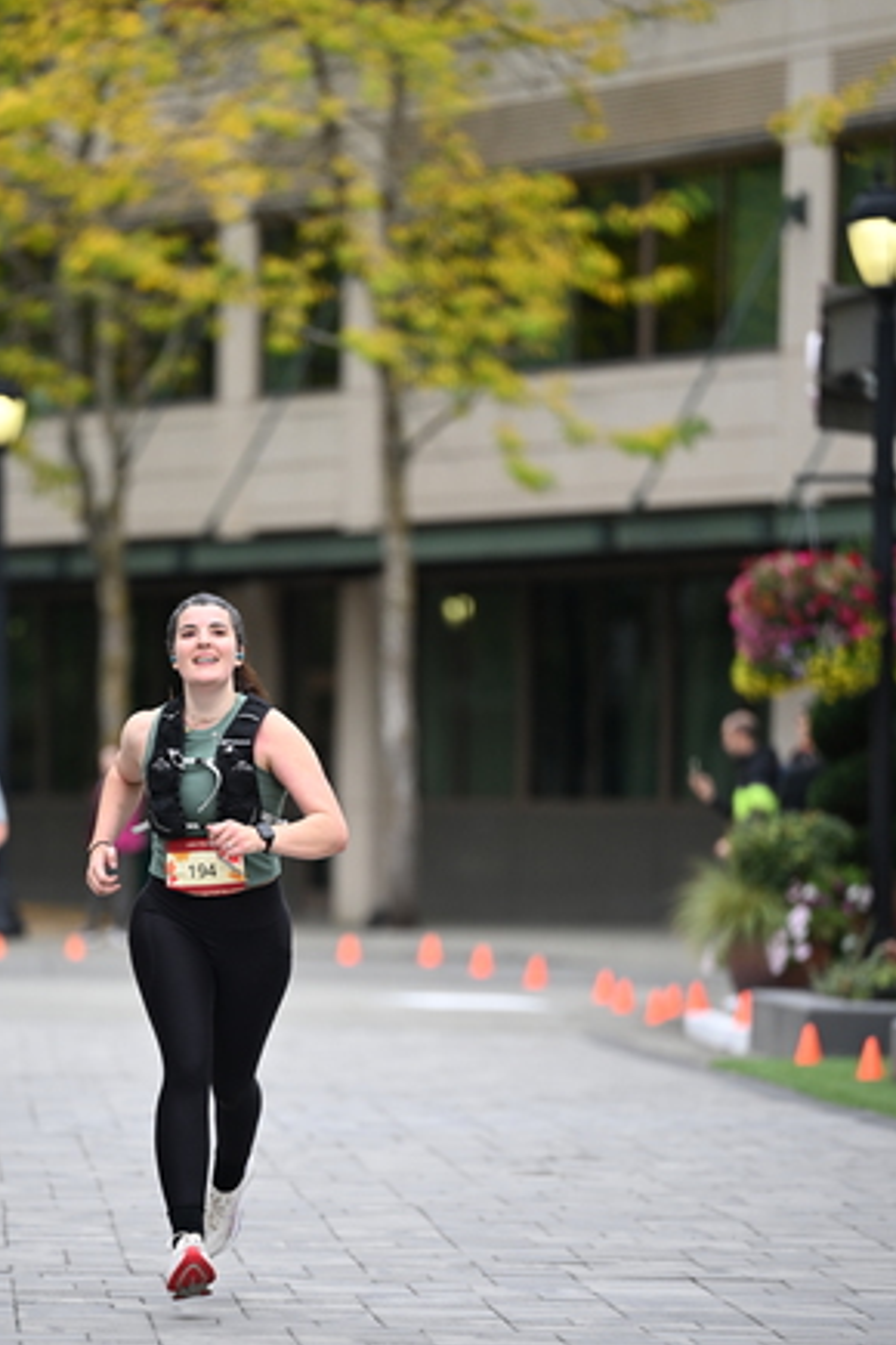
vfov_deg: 8.1
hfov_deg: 5.4
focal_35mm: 253
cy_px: 804
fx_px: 9445
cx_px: 335
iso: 640
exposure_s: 1/2000
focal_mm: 200
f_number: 2.8
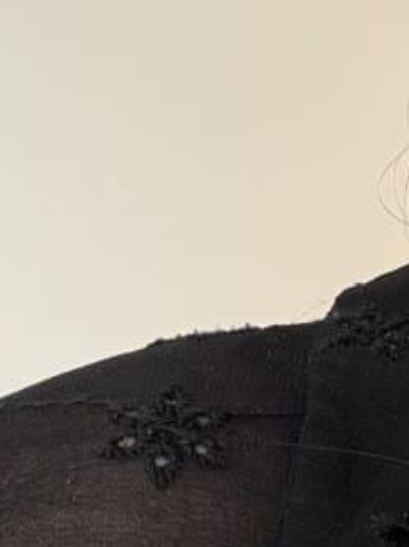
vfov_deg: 19.5
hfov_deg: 15.0
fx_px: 1482
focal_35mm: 94
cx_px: 544
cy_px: -132
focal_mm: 2.69
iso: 20
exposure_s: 1/121
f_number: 1.9
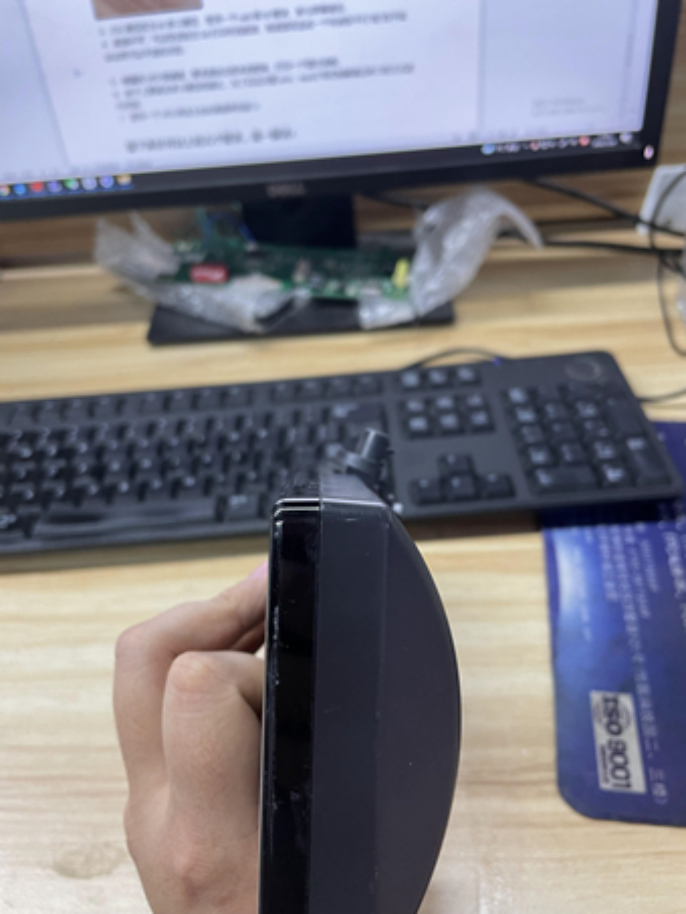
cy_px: 457
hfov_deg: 53.1
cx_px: 343
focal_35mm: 26
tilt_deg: -42.0
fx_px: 687
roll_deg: +5.4
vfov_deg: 67.3
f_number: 1.6
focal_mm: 4.2
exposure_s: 1/50
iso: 160
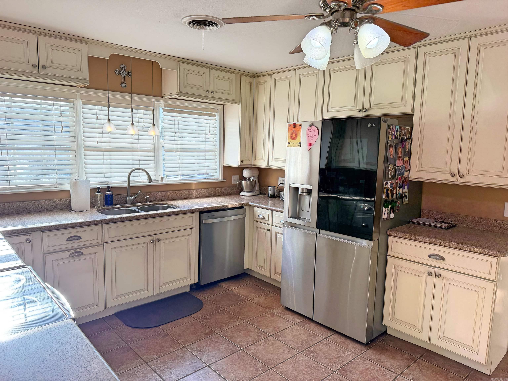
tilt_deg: -6.7
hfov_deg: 71.6
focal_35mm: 24
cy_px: 190
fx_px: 352
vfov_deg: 56.8
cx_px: 254
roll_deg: -1.1
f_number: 1.78
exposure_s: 1/497
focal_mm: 6.76
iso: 100
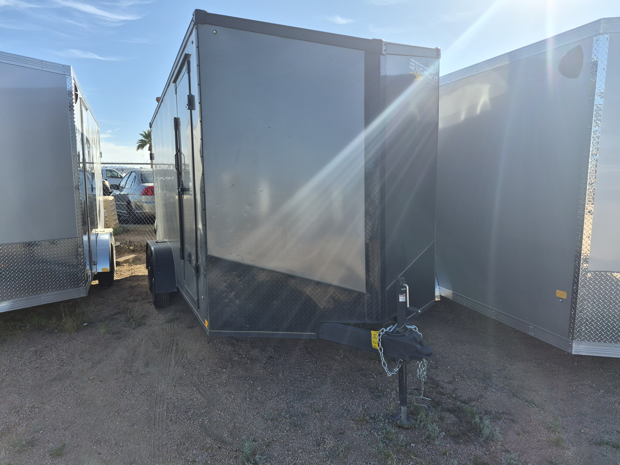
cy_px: 232
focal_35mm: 23
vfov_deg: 58.9
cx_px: 310
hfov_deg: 73.9
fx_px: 412
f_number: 1.8
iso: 80
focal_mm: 5.4
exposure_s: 1/5808
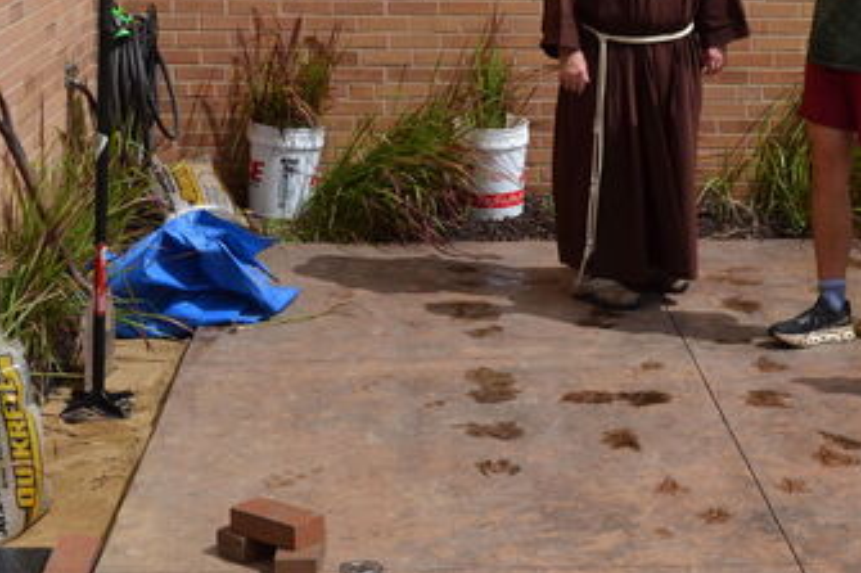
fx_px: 1910
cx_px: 443
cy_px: 98
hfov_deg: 25.4
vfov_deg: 16.9
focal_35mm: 80
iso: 400
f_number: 7.1
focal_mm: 29
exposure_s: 1/2000
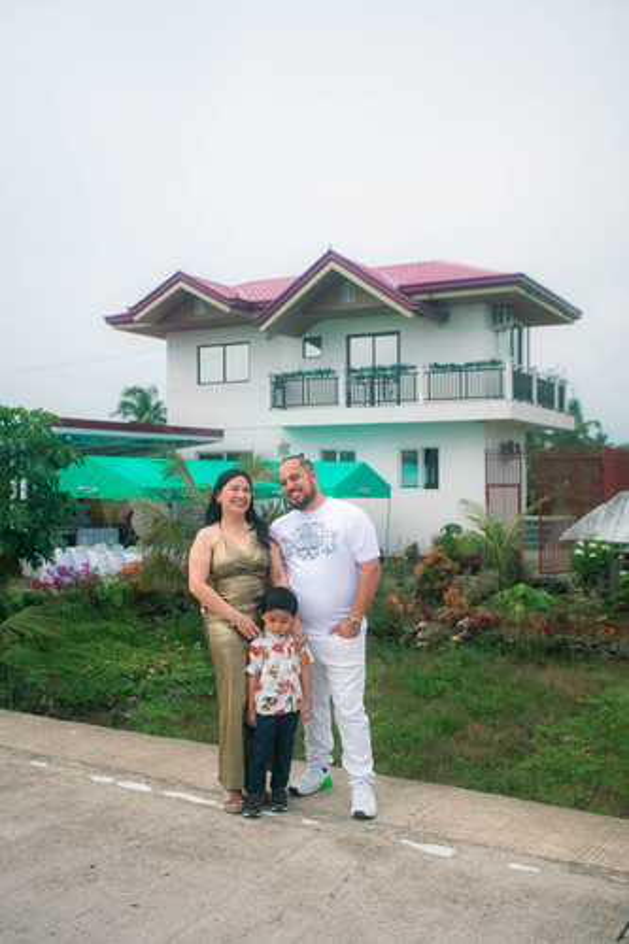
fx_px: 1049
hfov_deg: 33.4
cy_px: 472
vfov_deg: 48.5
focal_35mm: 40
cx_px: 314
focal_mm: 40
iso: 640
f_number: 4
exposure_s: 1/1000
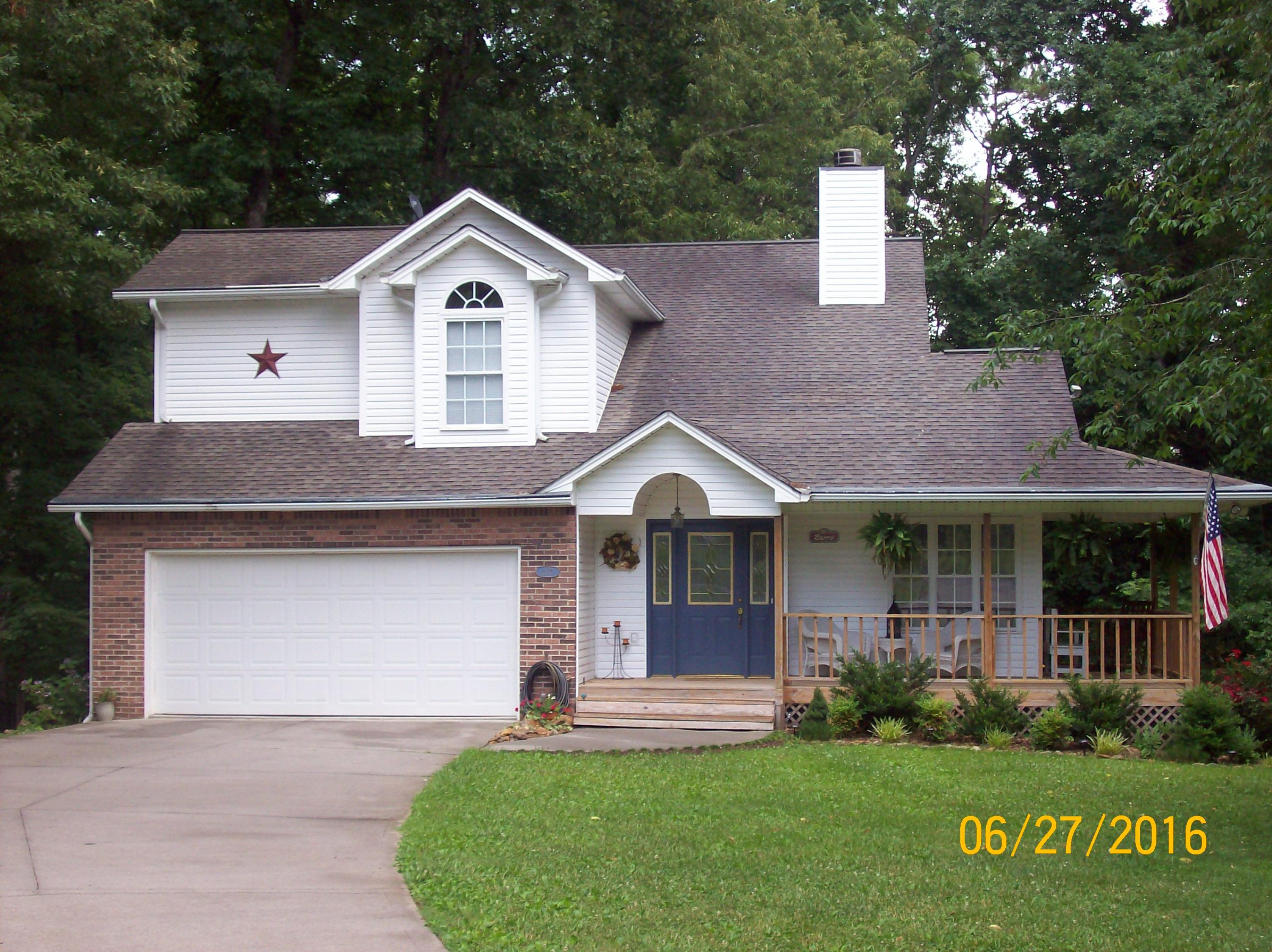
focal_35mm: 56
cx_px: 636
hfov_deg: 34.4
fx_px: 2057
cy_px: 476
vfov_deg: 26.1
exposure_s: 1/119
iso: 80
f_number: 3.4
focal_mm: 9.4
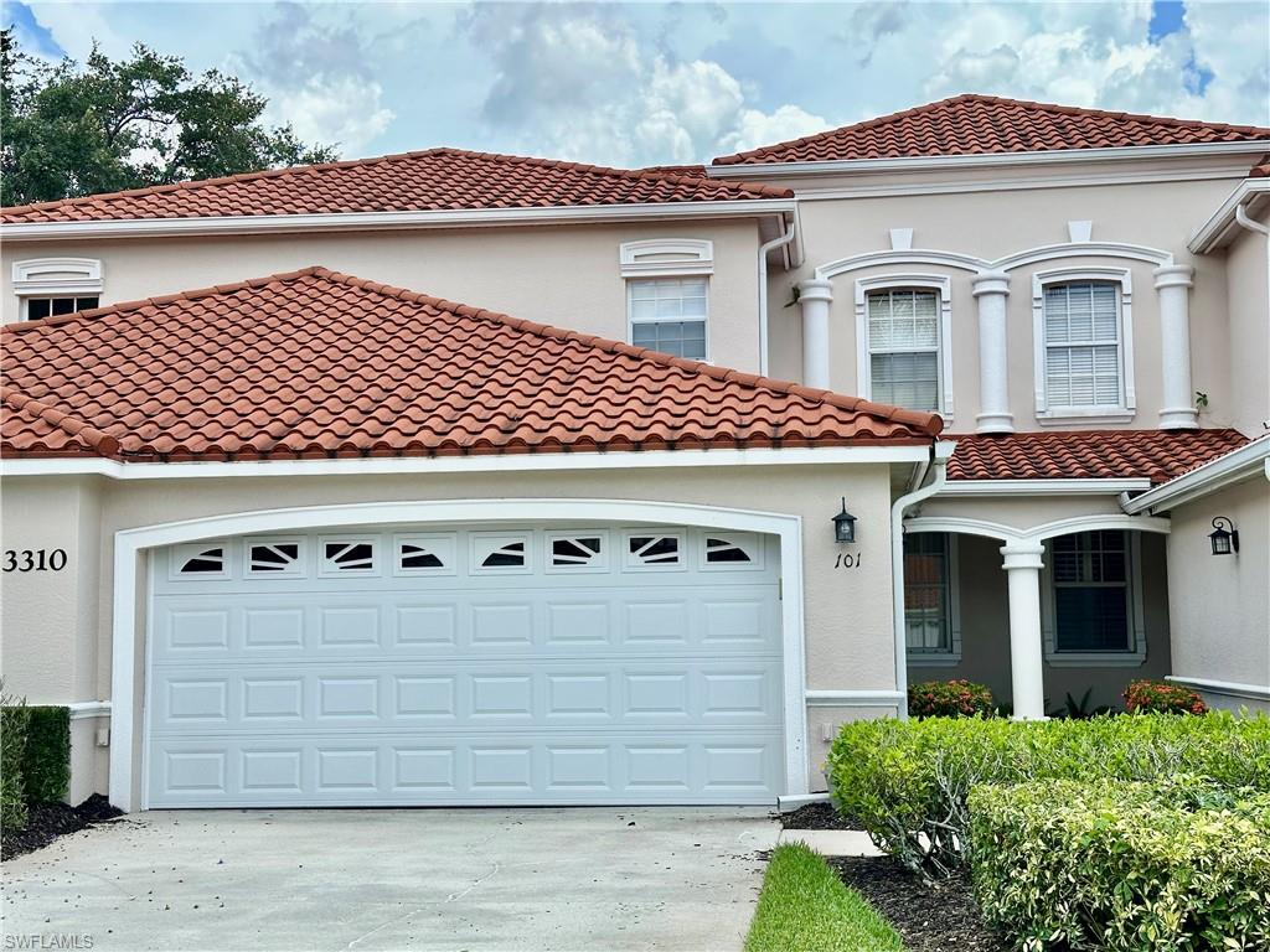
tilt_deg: +5.3
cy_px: 476
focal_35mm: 48
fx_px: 1761
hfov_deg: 39.7
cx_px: 635
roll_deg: +0.4
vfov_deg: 30.3
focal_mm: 6.86
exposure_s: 1/2028
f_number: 1.78
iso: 64
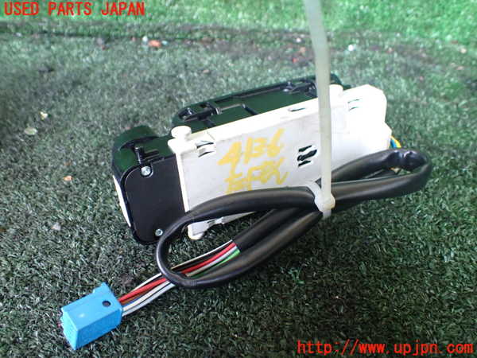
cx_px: 238
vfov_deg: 46.8
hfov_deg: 60.0
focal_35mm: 30
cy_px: 179
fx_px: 413
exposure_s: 1/100
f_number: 2.3
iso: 800
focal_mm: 5.4
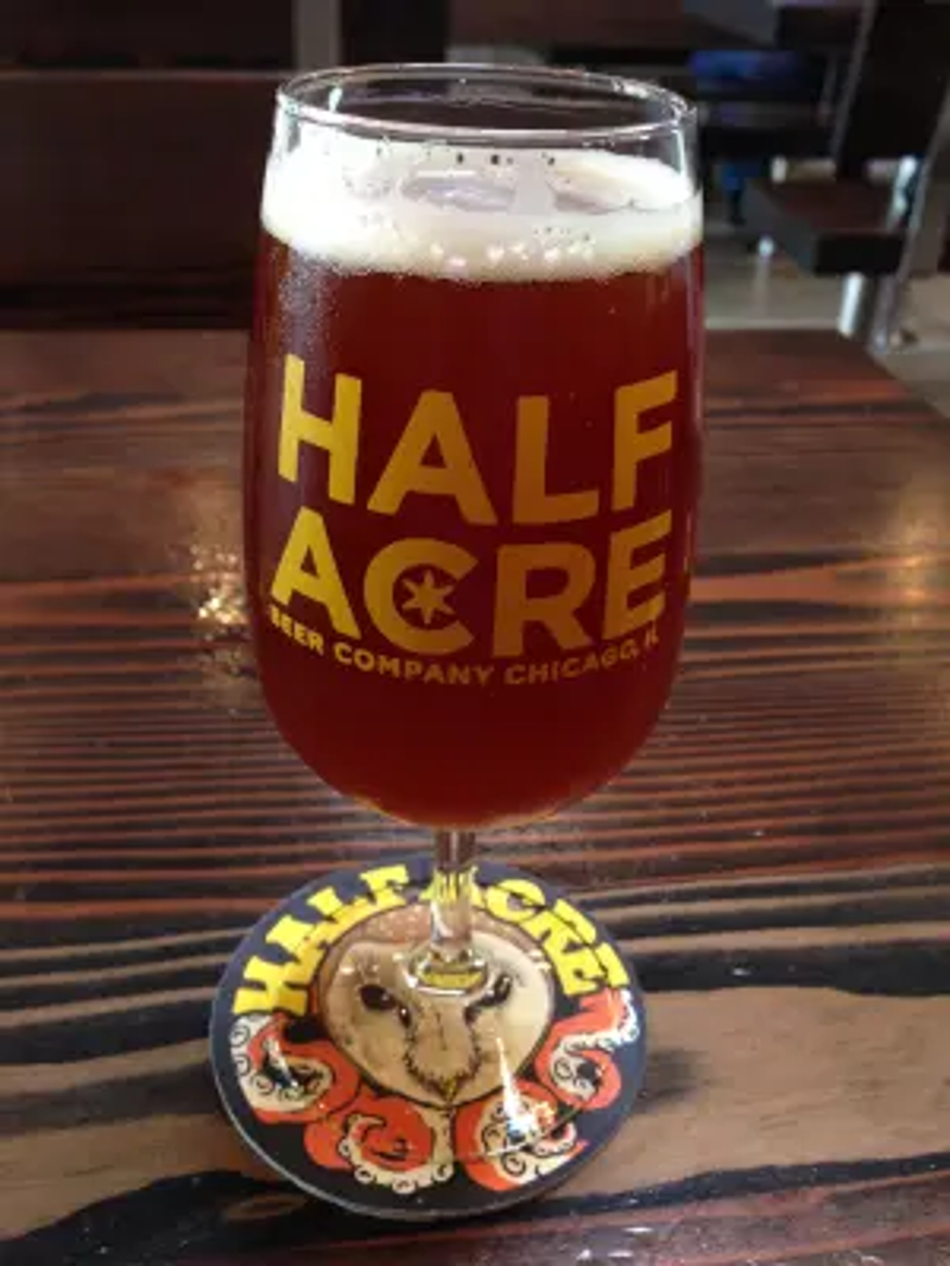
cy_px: 633
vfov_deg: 55.4
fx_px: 1208
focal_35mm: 33
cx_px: 475
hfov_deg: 42.9
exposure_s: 1/20
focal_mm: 4.12
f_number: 2.4
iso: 125
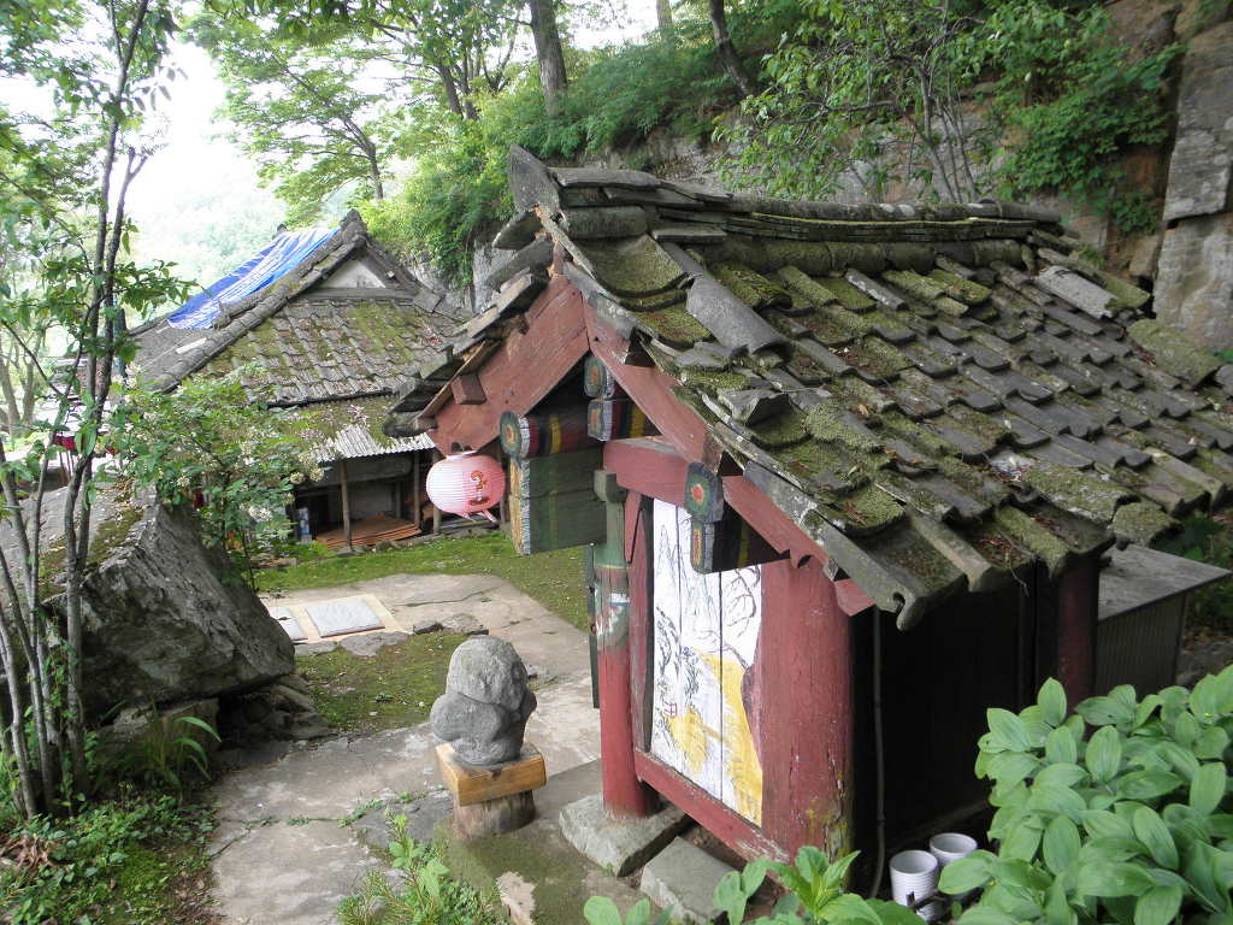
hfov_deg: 63.4
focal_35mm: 28
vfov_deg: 49.7
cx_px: 616
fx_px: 997
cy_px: 462
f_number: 3.5
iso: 100
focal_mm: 5
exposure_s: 1/30
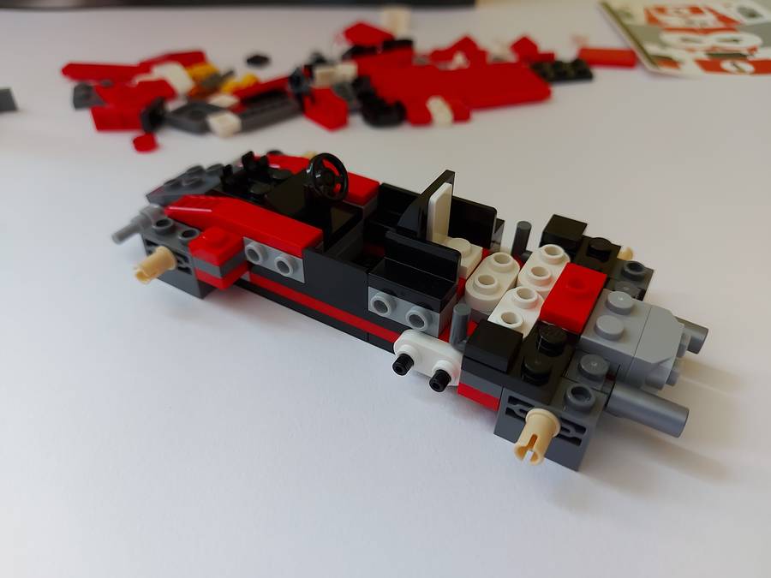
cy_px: 289
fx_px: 535
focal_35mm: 24
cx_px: 386
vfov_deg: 56.8
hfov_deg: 71.6
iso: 200
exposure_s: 1/33
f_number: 1.8
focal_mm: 5.23
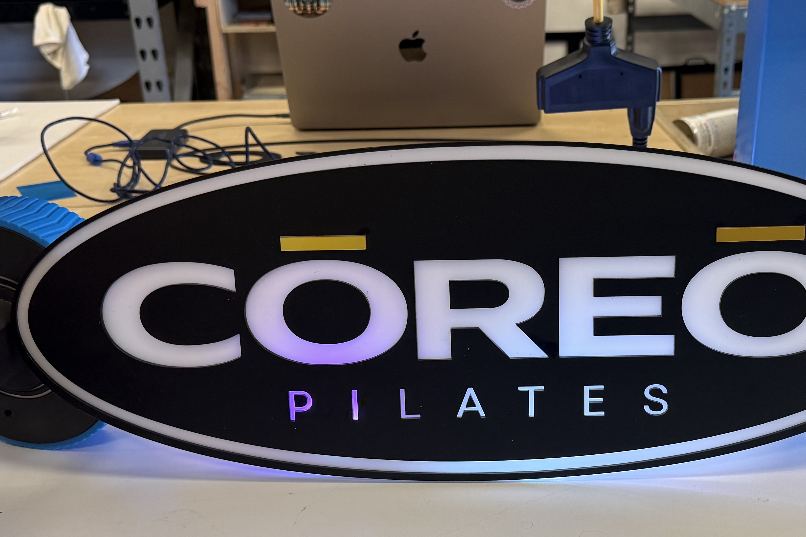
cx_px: 506
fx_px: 1052
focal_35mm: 47
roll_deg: +1.4
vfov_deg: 28.5
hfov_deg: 41.6
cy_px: 341
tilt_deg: -24.2
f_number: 1.78
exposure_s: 1/120
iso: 160
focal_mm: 6.76
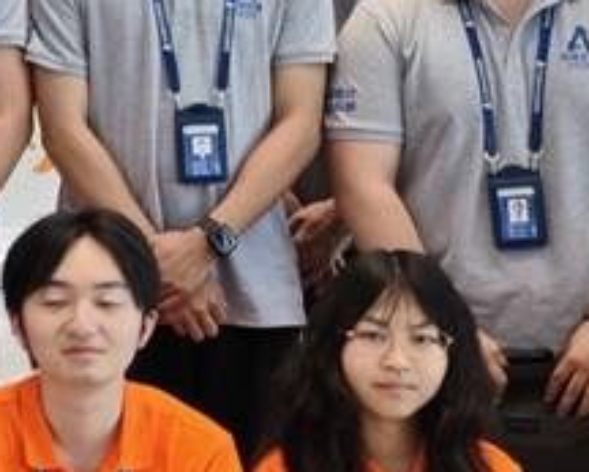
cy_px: 123
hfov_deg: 10.2
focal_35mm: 170
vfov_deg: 9.1
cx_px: -725
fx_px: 2965
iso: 64
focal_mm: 8.72
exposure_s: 1/100
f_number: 1.63
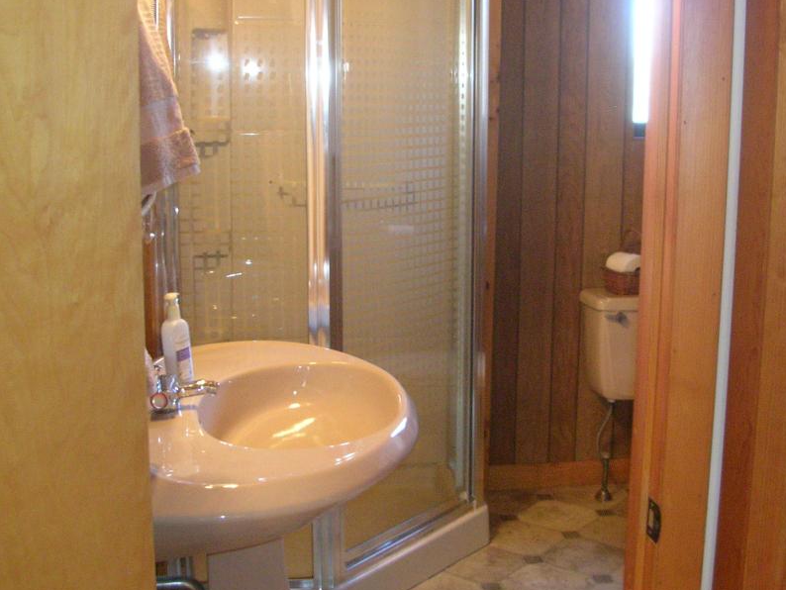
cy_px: 247
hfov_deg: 38.9
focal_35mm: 49
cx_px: 427
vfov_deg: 29.6
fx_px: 1113
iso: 200
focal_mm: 5.8
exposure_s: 1/10.5
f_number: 2.8
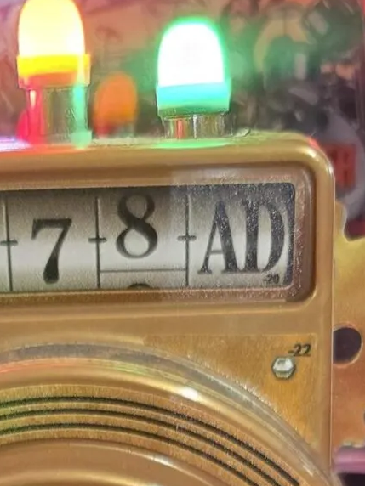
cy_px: 964
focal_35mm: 103
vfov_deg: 15.4
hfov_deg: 14.3
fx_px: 1448
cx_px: 98
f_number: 1.7
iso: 125
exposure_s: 1/100
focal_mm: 6.3
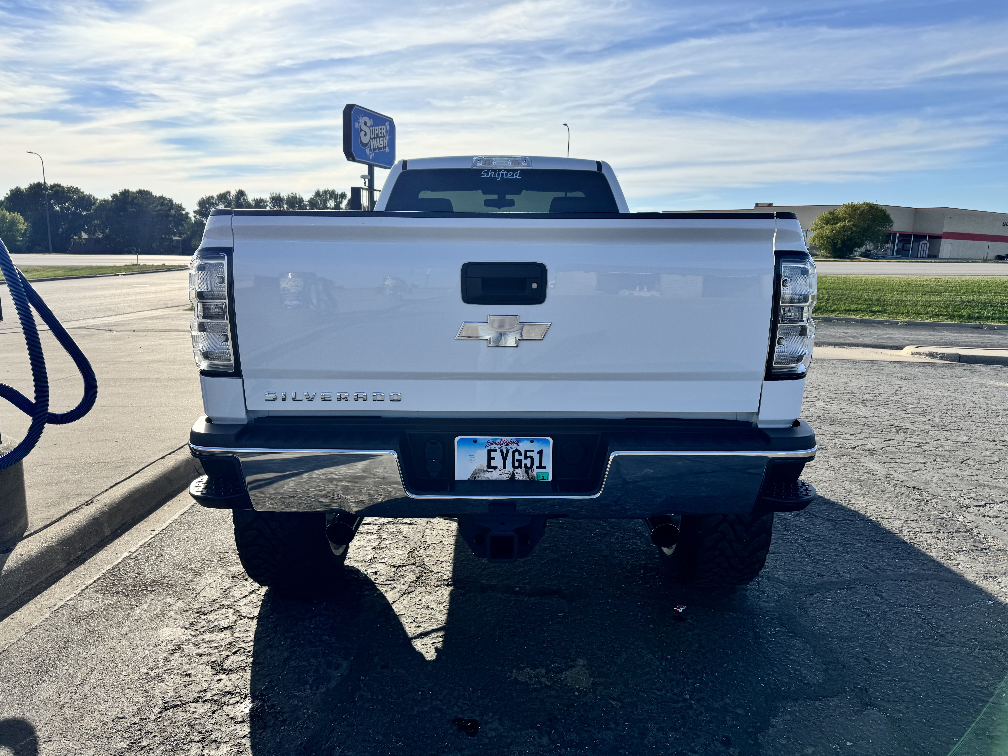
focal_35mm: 24
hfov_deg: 71.6
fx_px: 699
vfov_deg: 56.8
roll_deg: -1.2
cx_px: 504
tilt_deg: -11.7
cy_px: 378
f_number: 1.78
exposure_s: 1/6410
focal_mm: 6.76
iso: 80
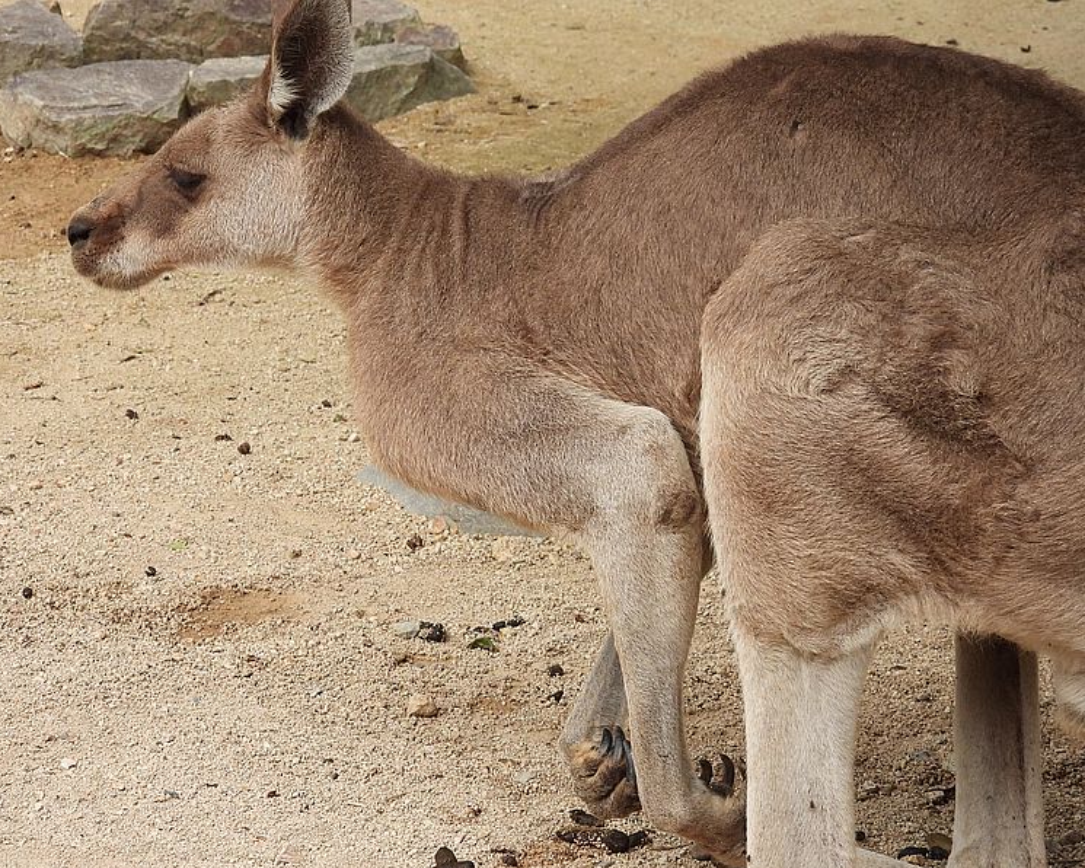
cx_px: 527
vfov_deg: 11.8
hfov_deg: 14.7
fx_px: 4207
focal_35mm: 131
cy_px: 435
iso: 220
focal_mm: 22.3
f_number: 4
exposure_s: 1/320
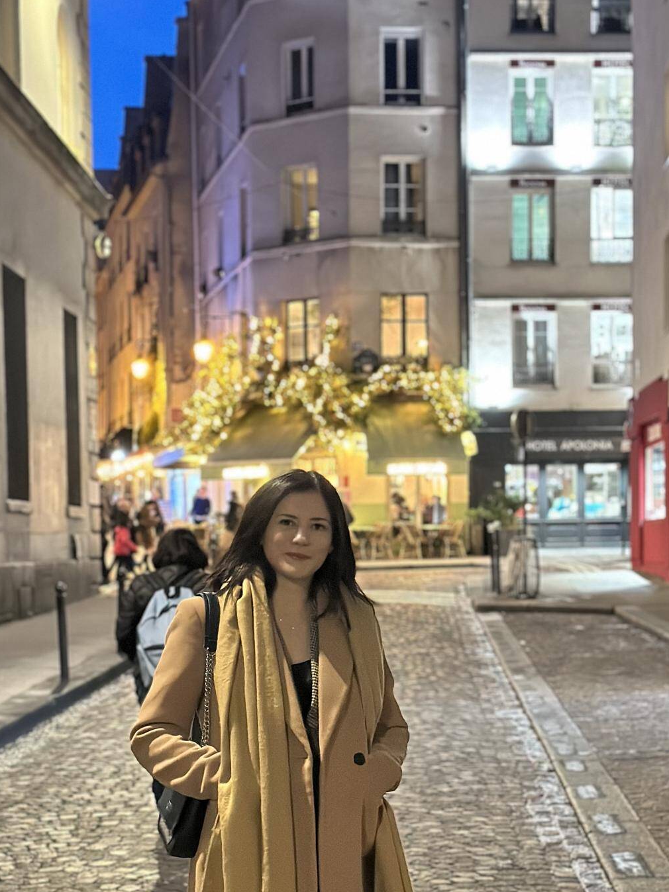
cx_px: 315
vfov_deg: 26.5
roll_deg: +0.3
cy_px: 612
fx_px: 1881
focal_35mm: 73
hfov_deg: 20.2
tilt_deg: -1.8
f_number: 1.78
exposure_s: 1/25
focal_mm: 6.86
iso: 800
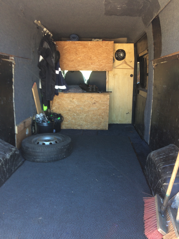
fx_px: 200
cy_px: 120
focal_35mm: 29
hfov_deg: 48.2
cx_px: 90
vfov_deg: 61.7
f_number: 2.2
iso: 40
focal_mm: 4.15
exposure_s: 1/50
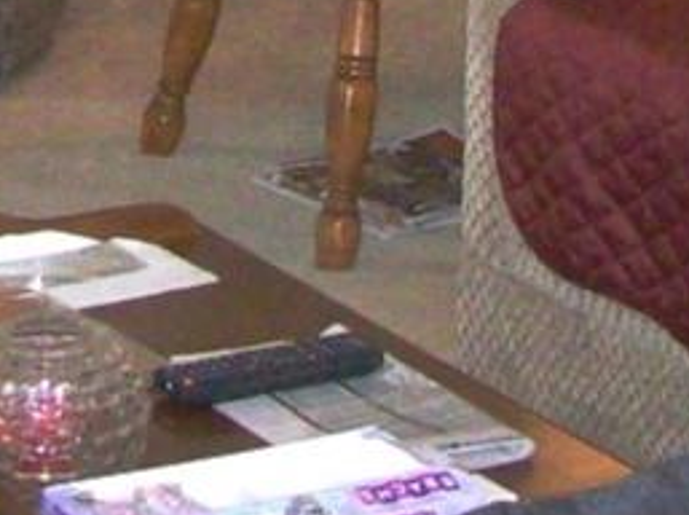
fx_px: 4015
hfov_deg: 9.8
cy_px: -904
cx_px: 40
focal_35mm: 202
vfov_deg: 6.8
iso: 200
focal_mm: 6
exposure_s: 1/64
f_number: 2.7
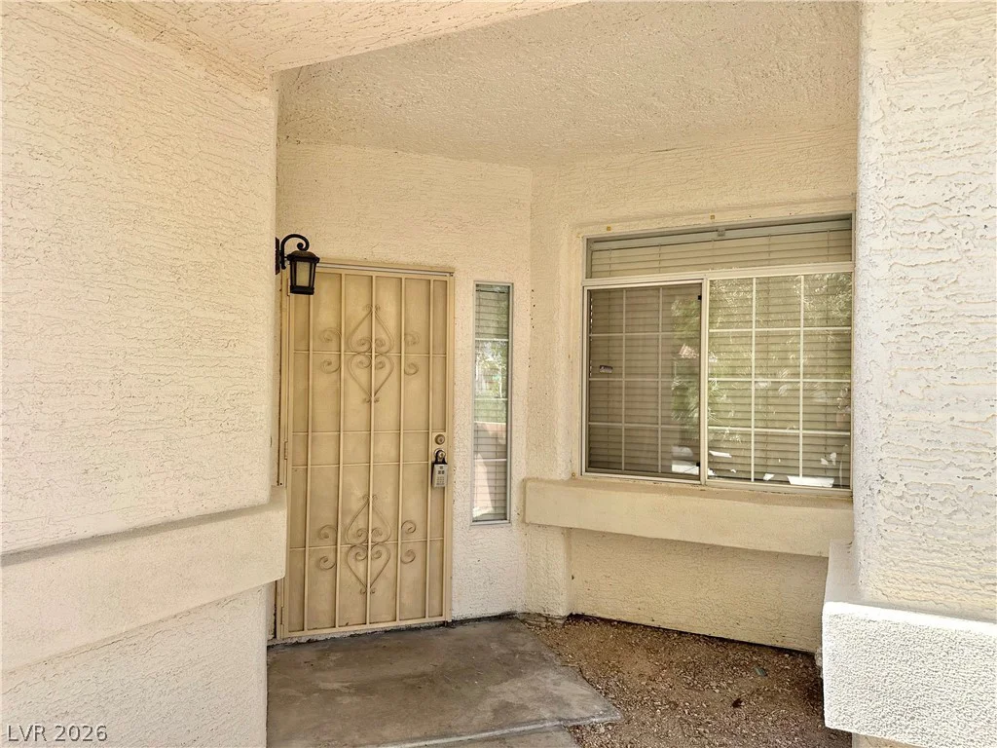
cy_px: 374
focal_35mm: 24
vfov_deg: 56.8
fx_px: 691
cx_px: 498
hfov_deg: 71.6
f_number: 1.78
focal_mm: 6.86
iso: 80
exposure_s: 1/1009
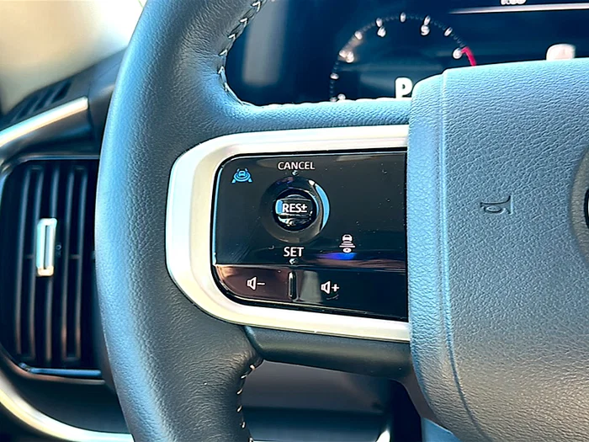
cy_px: 221
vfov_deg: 36.0
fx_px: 681
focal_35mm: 40
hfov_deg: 46.8
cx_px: 294
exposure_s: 1/87
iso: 50
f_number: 1.78
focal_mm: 6.86
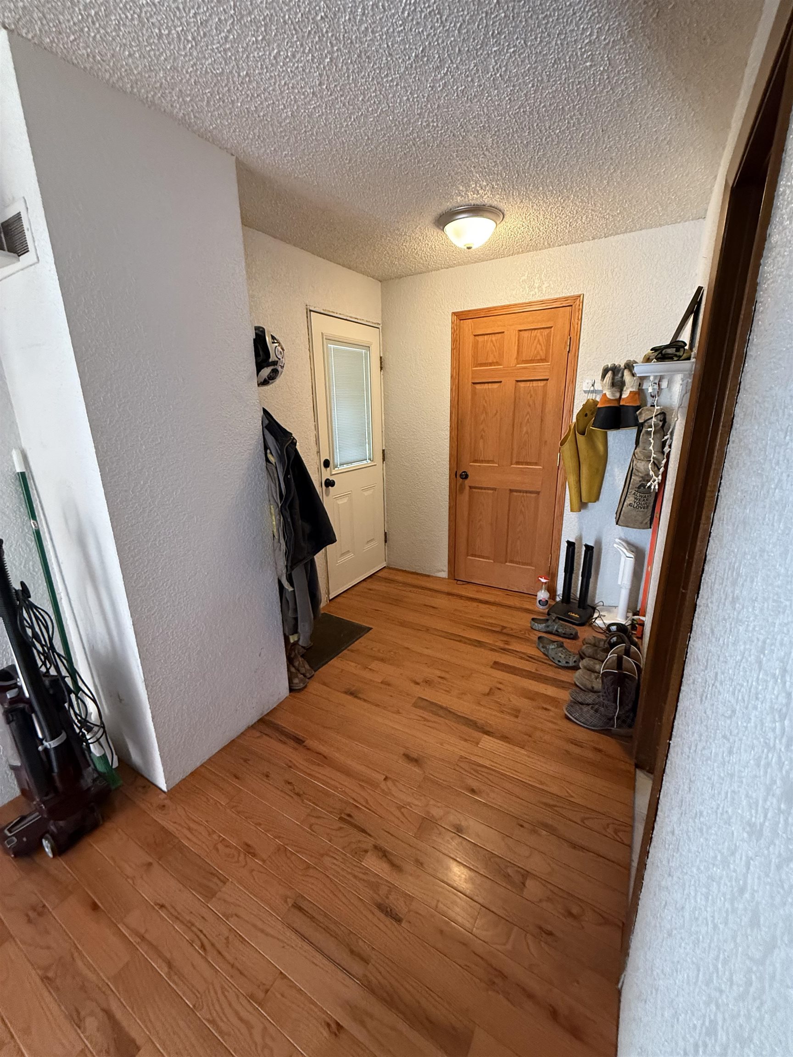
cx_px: 396
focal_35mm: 14
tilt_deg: -14.8
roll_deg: +1.5
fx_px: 428
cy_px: 528
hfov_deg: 85.7
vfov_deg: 102.1
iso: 640
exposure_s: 1/60
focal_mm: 2.22
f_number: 2.2
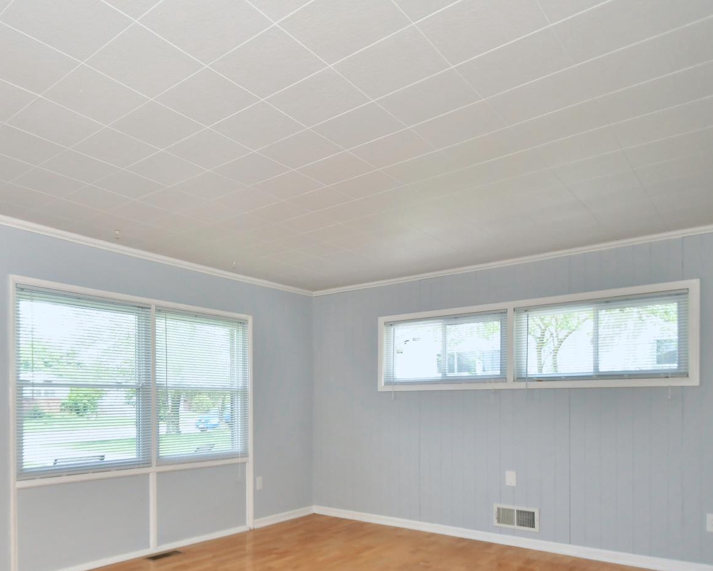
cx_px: 236
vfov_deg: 55.6
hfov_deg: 66.2
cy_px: 383
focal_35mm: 25
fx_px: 528
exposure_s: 1/250
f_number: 3.5
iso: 400
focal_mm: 10
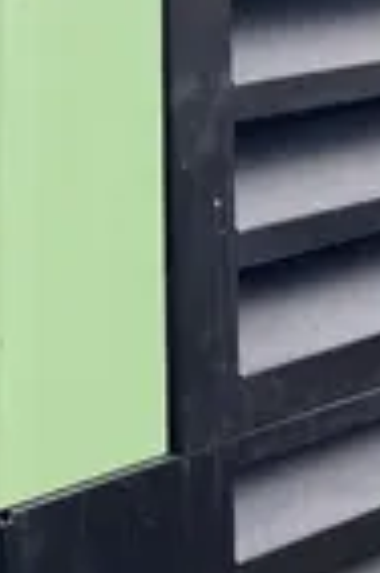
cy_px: 180
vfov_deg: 14.7
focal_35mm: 140
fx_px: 2227
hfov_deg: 9.4
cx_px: -234
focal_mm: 4.25
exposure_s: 1/350
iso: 32
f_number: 1.8
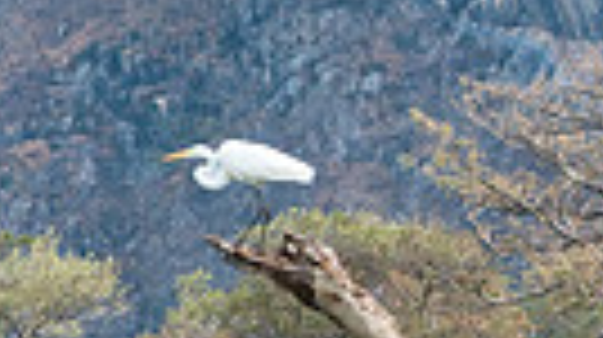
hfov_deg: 1.6
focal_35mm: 1359
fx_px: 21703
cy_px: 563
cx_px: 922
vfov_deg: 0.9
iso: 1600
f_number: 11
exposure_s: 1/1500
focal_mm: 300
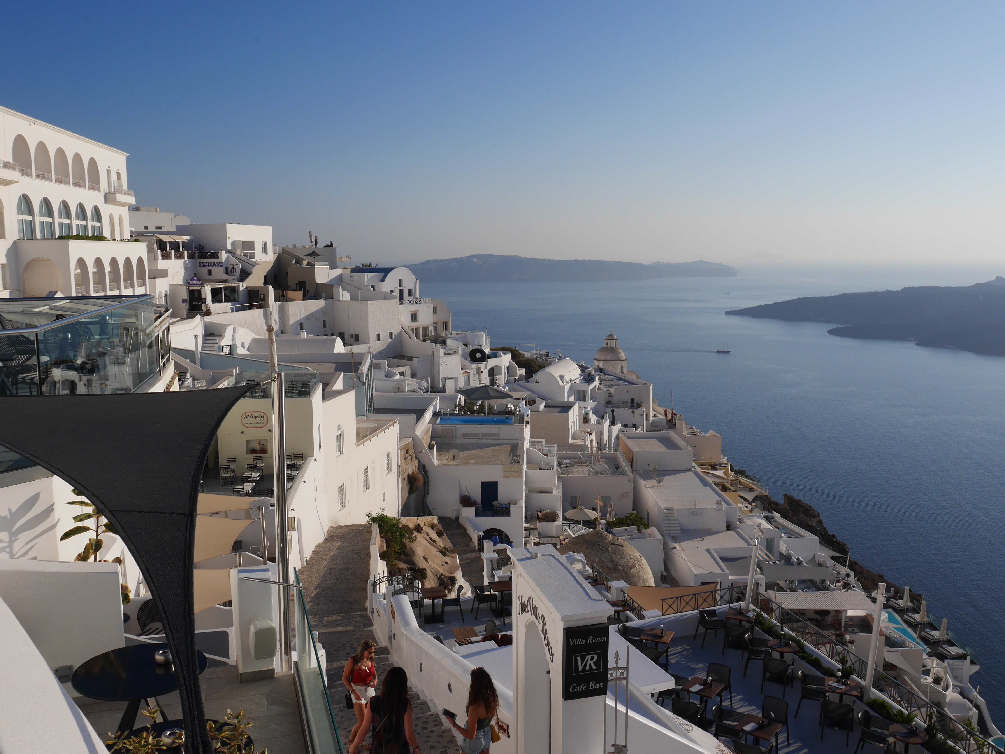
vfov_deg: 46.8
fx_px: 871
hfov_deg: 59.9
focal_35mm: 30
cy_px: 377
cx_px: 502
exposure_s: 1/800
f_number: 10
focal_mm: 15
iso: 200
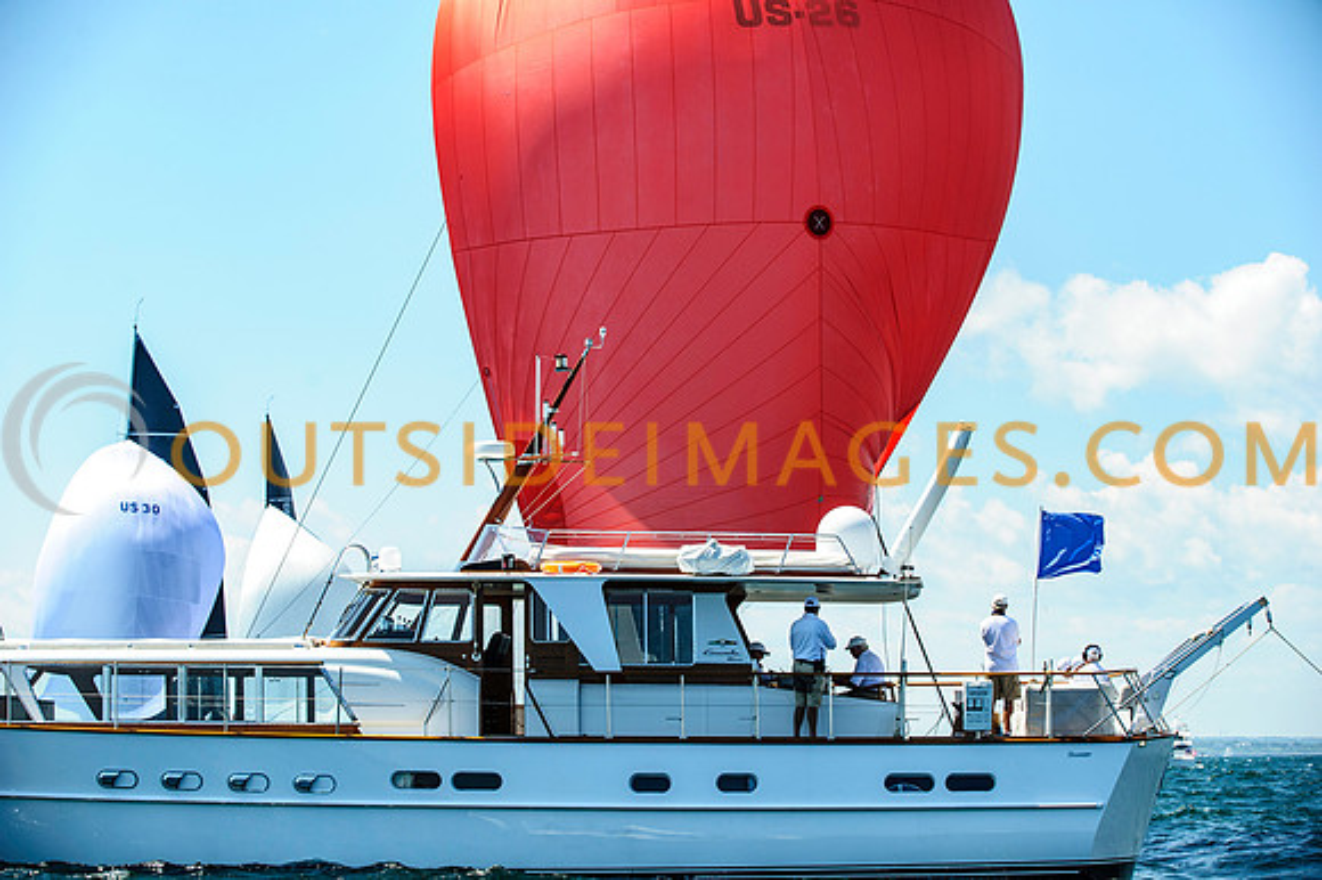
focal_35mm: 92
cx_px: 661
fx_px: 3376
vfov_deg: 14.8
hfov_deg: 22.2
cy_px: 440
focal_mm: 92
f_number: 5
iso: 320
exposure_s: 1/1600
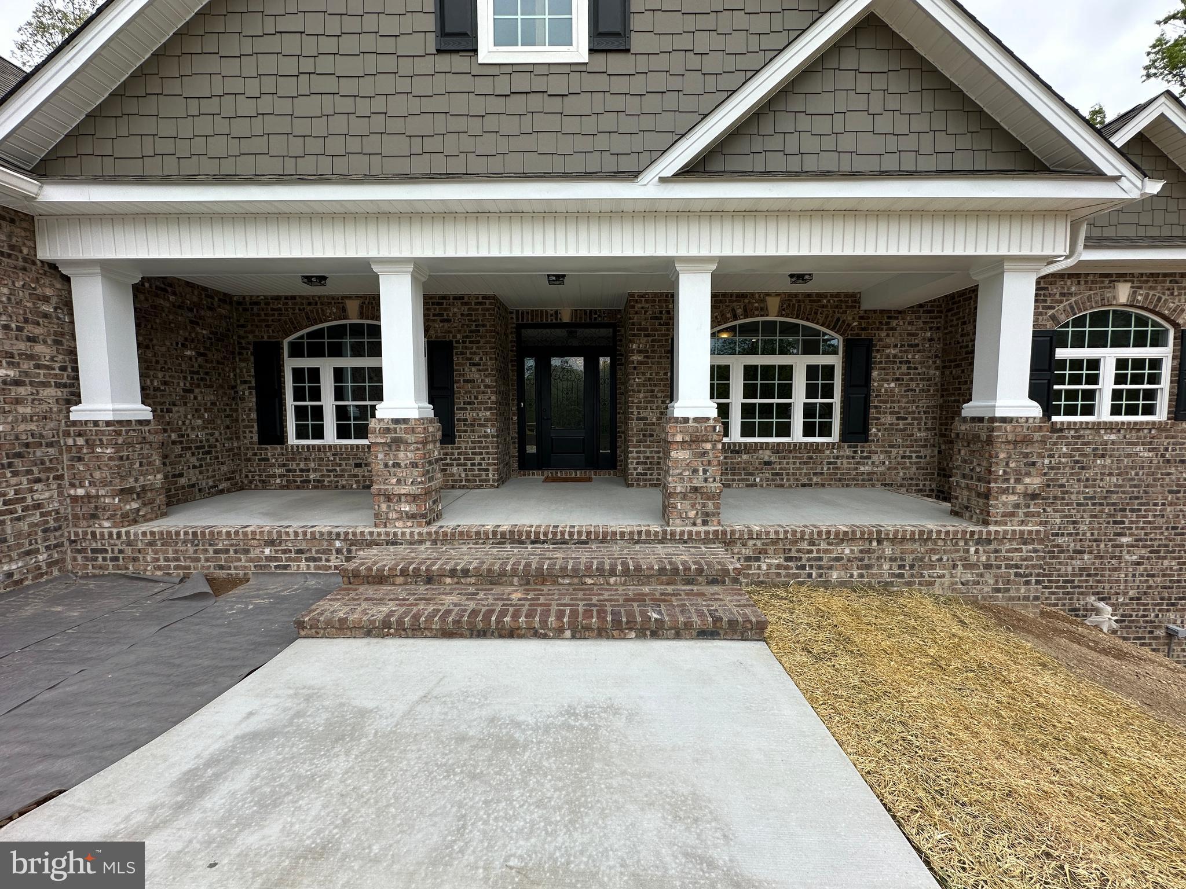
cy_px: 444
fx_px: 480
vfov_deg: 85.7
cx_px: 593
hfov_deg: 102.1
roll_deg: +0.3
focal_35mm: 14
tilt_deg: -3.3
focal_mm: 2.22
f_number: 2.2
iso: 40
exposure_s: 1/532
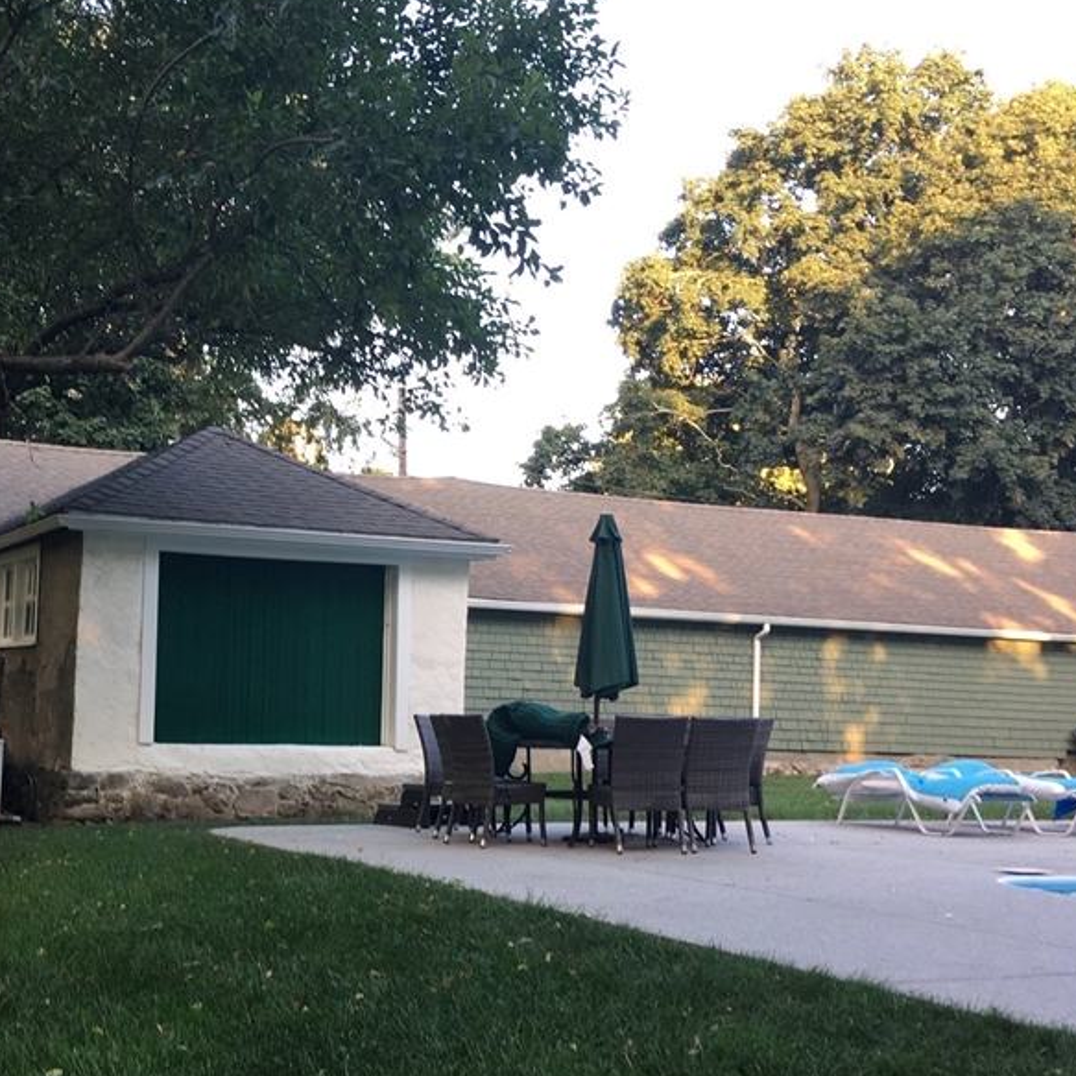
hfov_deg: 36.3
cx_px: 216
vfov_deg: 37.5
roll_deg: -3.1
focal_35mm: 45
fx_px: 1583
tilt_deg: +2.9
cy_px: 624
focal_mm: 4.15
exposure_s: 1/40
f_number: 2.2
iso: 25
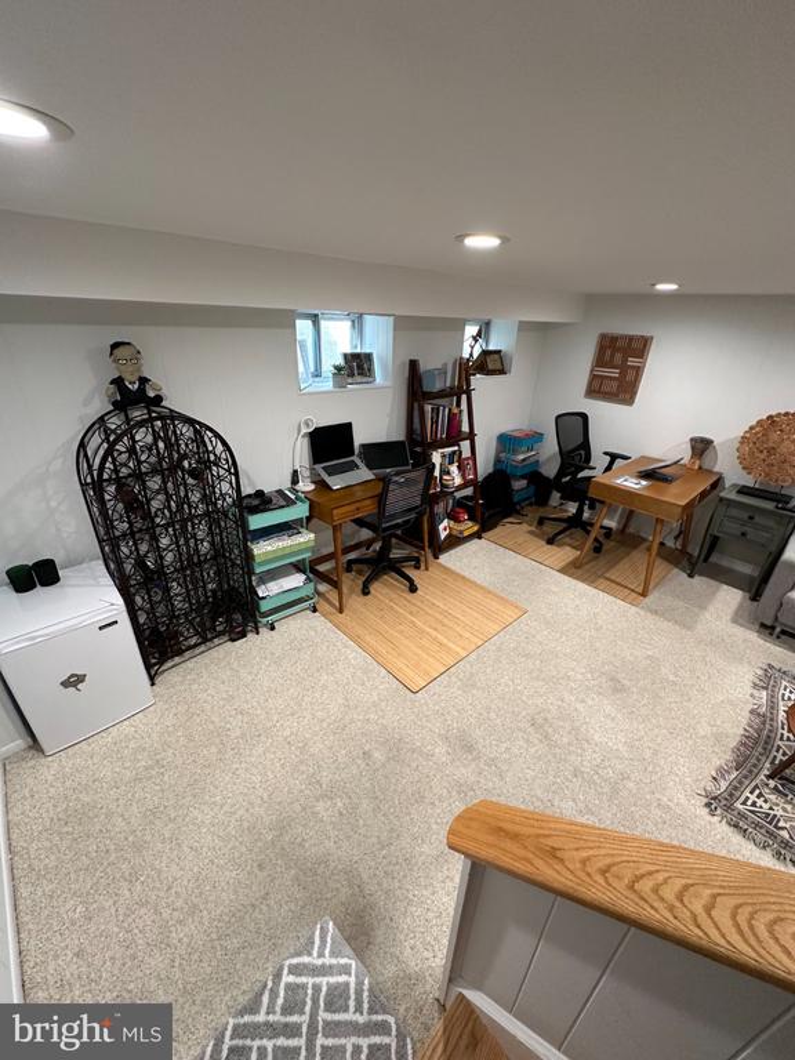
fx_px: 429
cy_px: 530
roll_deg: -3.2
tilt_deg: -26.5
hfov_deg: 85.7
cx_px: 398
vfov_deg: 102.1
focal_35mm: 14
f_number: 2.2
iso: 250
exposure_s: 1/60
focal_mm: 2.22
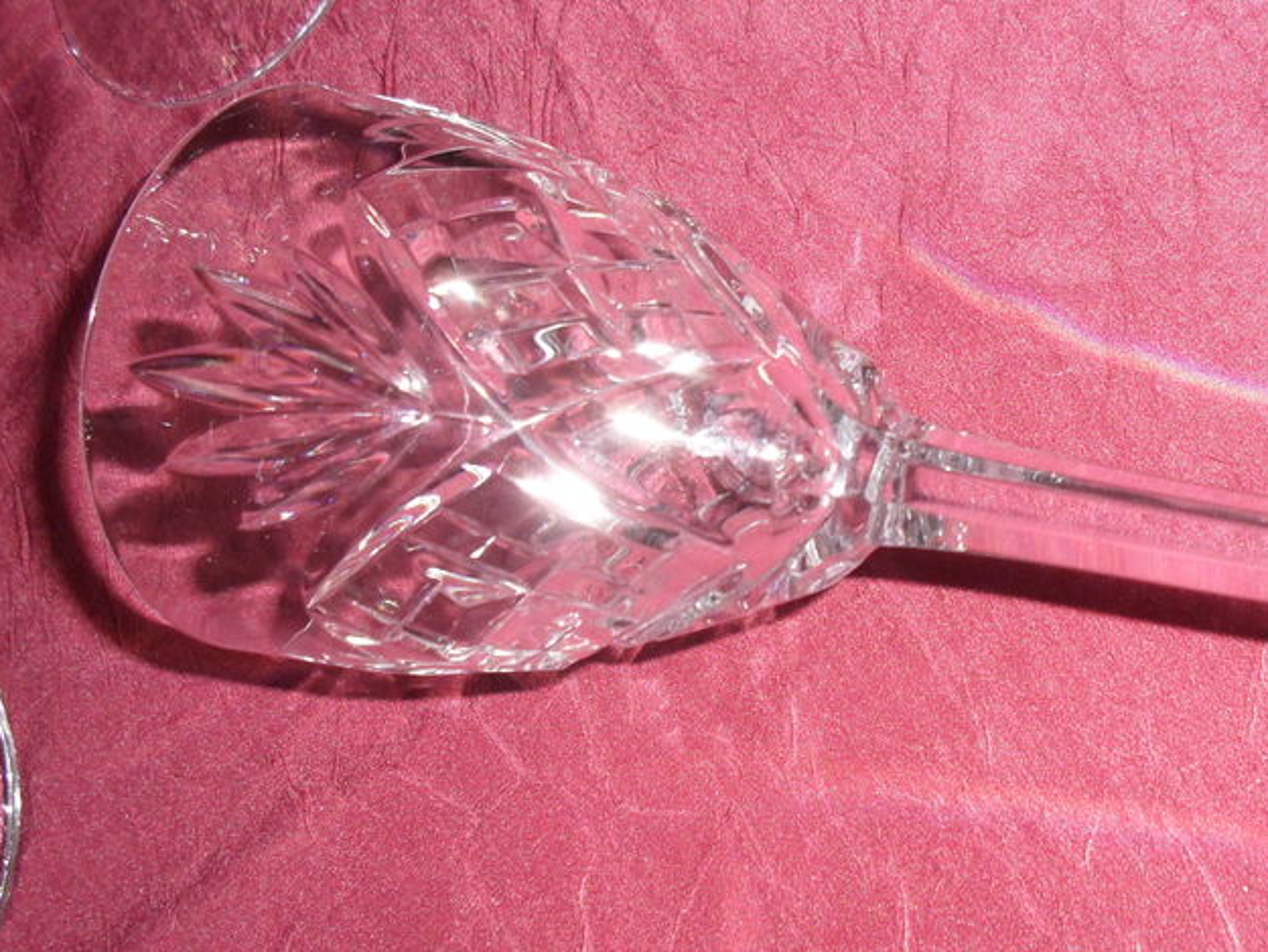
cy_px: 501
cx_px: 848
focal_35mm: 56
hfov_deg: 34.0
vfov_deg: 26.1
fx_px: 2052
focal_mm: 6.3
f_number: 3.2
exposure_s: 1/45
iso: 200
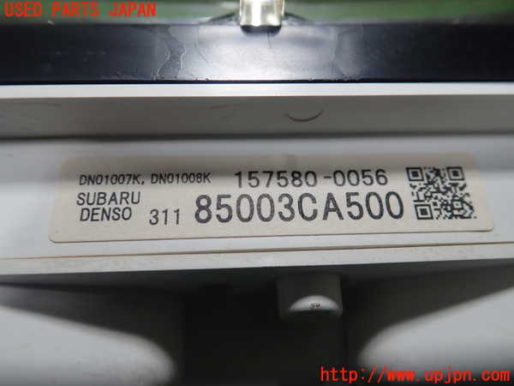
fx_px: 445
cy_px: 193
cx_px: 257
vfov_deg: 46.8
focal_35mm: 30
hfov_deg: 60.0
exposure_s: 1/125
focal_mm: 5.5
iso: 160
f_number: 2.3
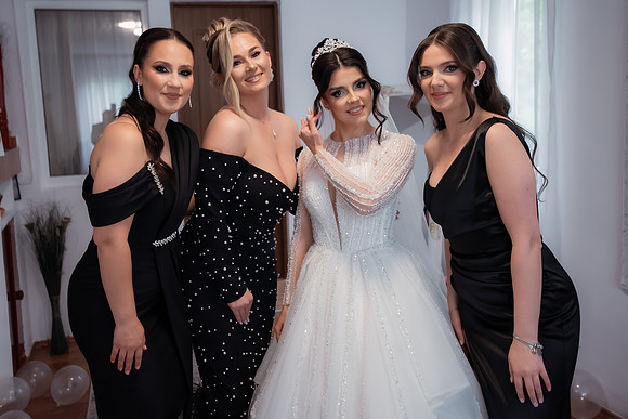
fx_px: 592
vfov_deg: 38.9
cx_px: 273
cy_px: 182
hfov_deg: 55.7
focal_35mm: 34
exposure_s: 1/250
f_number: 2.8
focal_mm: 30
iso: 1600
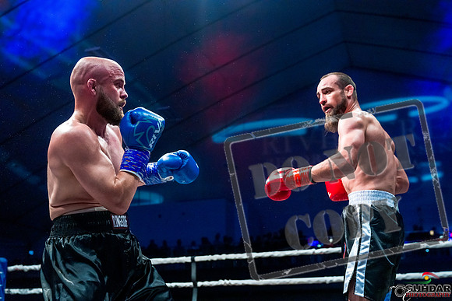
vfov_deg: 29.9
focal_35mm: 45
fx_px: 565
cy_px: 150
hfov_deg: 43.6
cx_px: 226
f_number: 4
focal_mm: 45
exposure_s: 1/1000
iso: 4000
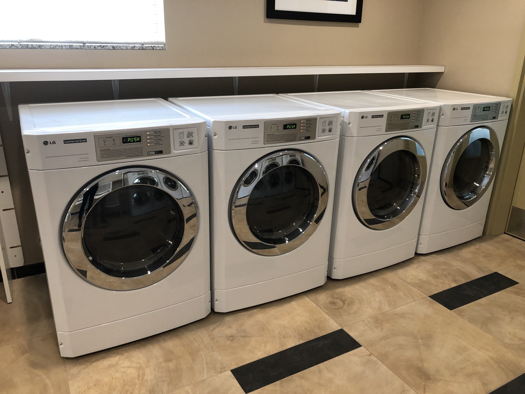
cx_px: 262
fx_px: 425
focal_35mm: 28
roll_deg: +0.4
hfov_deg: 63.4
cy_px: 197
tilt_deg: -18.4
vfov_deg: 49.7
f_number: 1.8
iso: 40
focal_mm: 4
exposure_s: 1/20
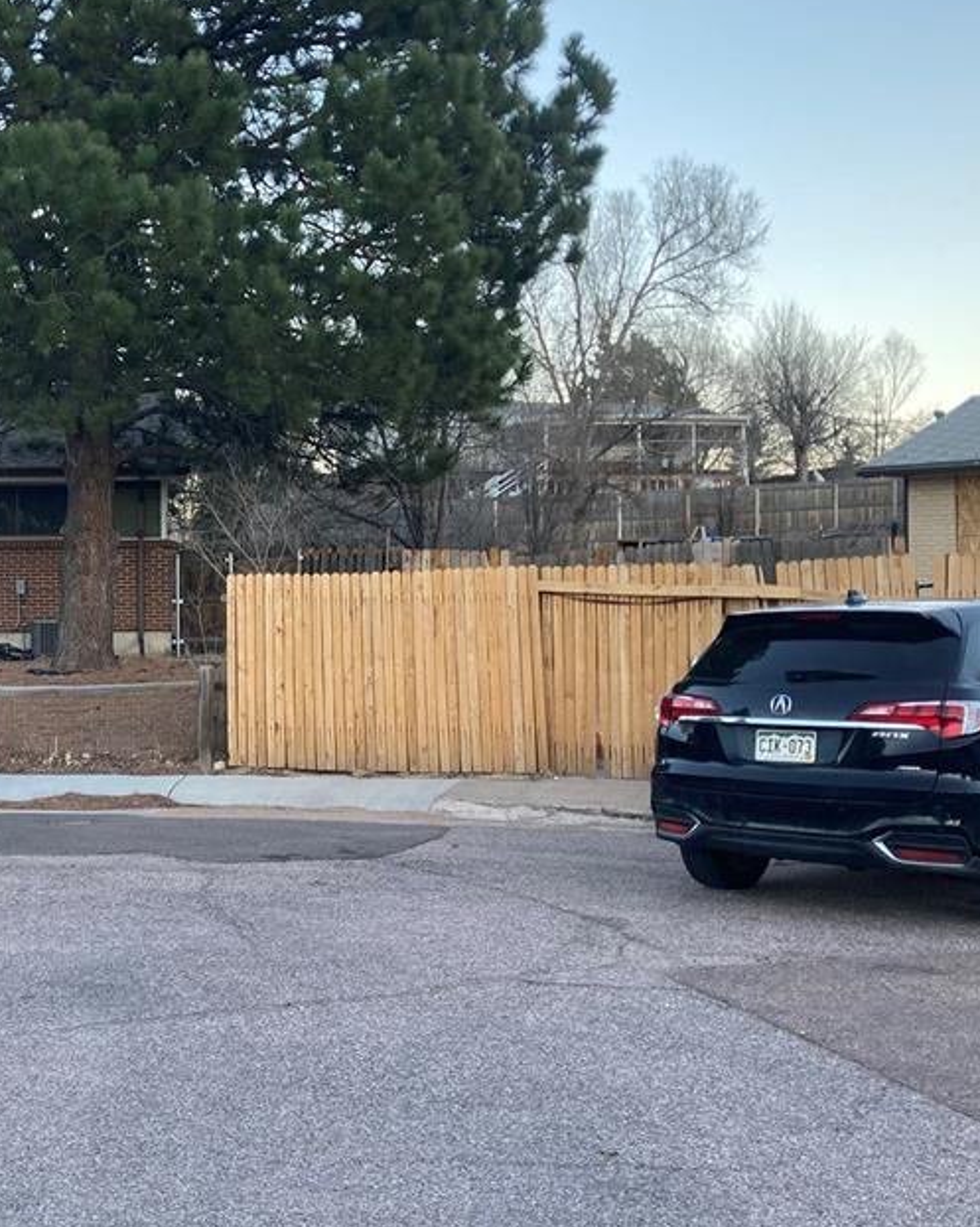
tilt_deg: -0.2
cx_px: 112
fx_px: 1633
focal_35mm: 45
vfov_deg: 41.2
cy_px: 636
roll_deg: +0.6
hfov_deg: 31.9
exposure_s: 1/121
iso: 40
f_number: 1.8
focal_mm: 3.99
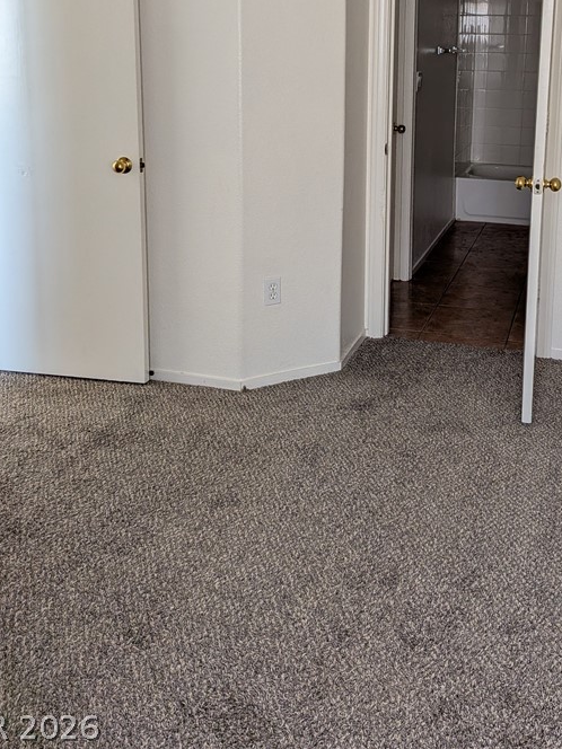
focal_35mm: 37
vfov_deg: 48.0
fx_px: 801
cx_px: 370
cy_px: 176
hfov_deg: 38.3
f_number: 1.7
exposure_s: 1/66.1
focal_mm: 4.53
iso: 252
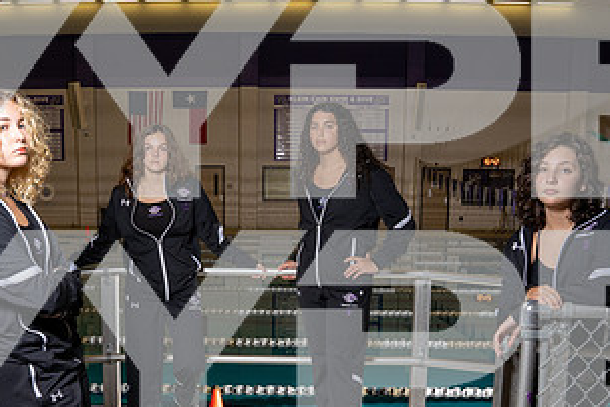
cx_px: 258
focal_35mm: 46
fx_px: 779
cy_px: 337
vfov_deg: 28.5
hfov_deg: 42.6
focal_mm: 24
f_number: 8
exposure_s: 1/250
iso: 640
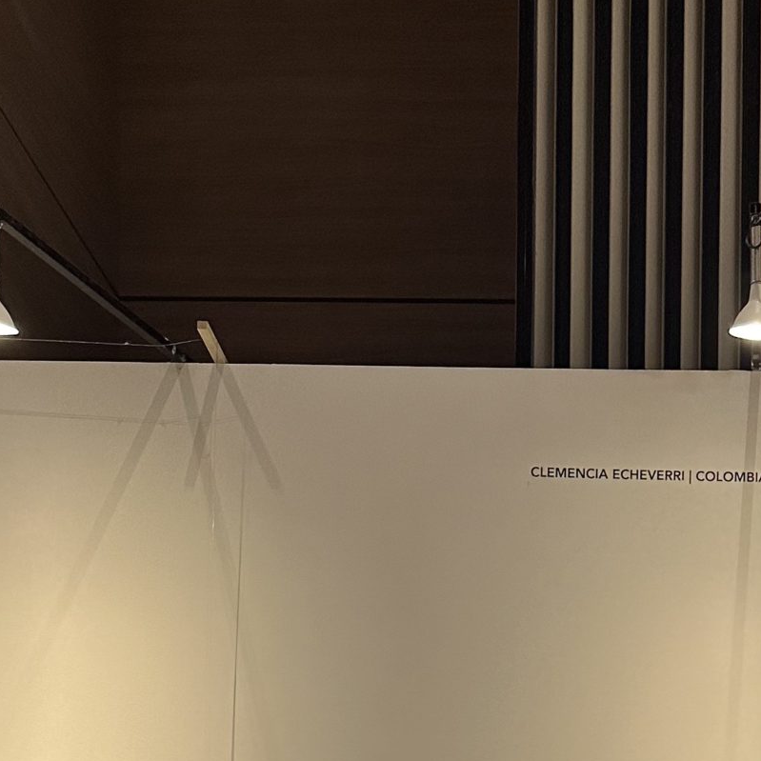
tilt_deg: -0.8
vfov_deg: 20.9
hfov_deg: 24.7
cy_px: 1185
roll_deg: -0.9
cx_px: 666
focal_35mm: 68
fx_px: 1691
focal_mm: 6.86
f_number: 1.78
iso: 200
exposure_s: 1/120
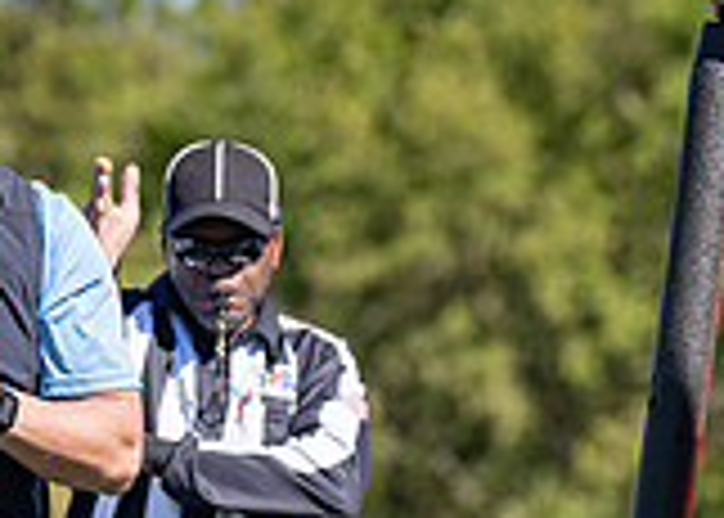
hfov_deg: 4.2
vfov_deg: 3.0
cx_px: 38
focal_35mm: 482
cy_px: 271
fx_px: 9911
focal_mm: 115
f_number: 2.8
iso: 100
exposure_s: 1/1600
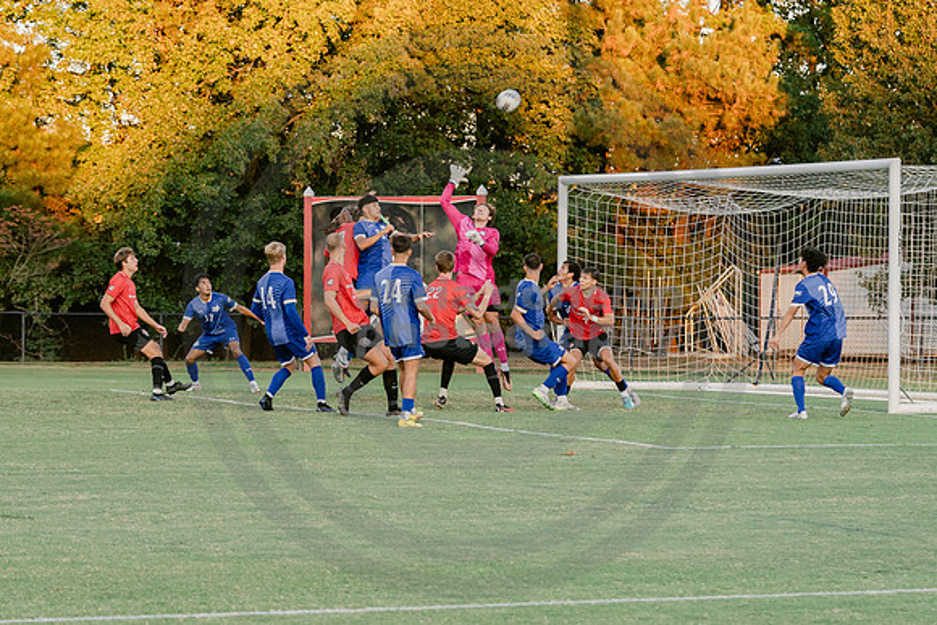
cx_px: 259
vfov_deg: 10.5
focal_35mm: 130
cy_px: 312
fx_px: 3392
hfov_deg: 15.7
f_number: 4.5
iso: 640
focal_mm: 90
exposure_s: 1/250
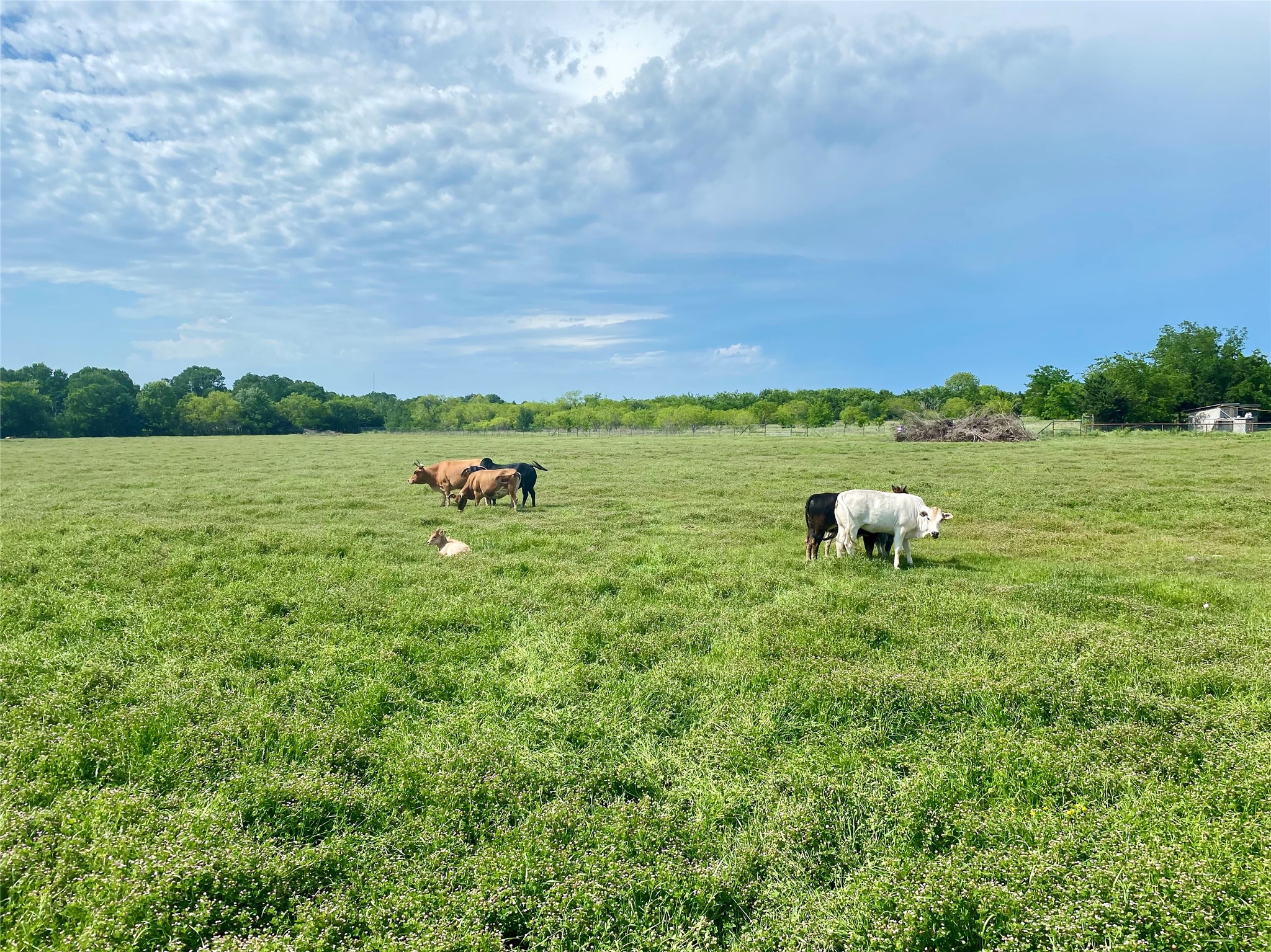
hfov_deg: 67.3
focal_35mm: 26
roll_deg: -0.2
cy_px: 476
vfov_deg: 53.0
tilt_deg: -5.4
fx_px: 954
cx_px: 636
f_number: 1.8
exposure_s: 1/4132
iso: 32
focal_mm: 4.25
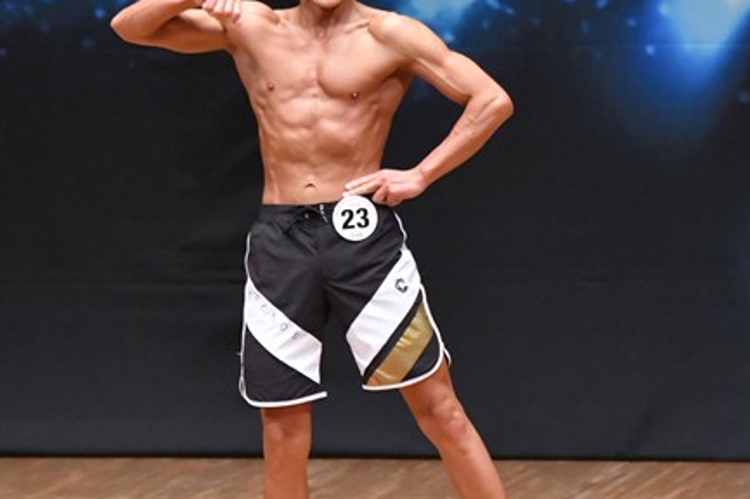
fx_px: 10055
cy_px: 232
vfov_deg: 2.8
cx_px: 356
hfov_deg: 4.3
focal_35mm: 483
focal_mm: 180
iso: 8000
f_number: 5.6
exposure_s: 1/400
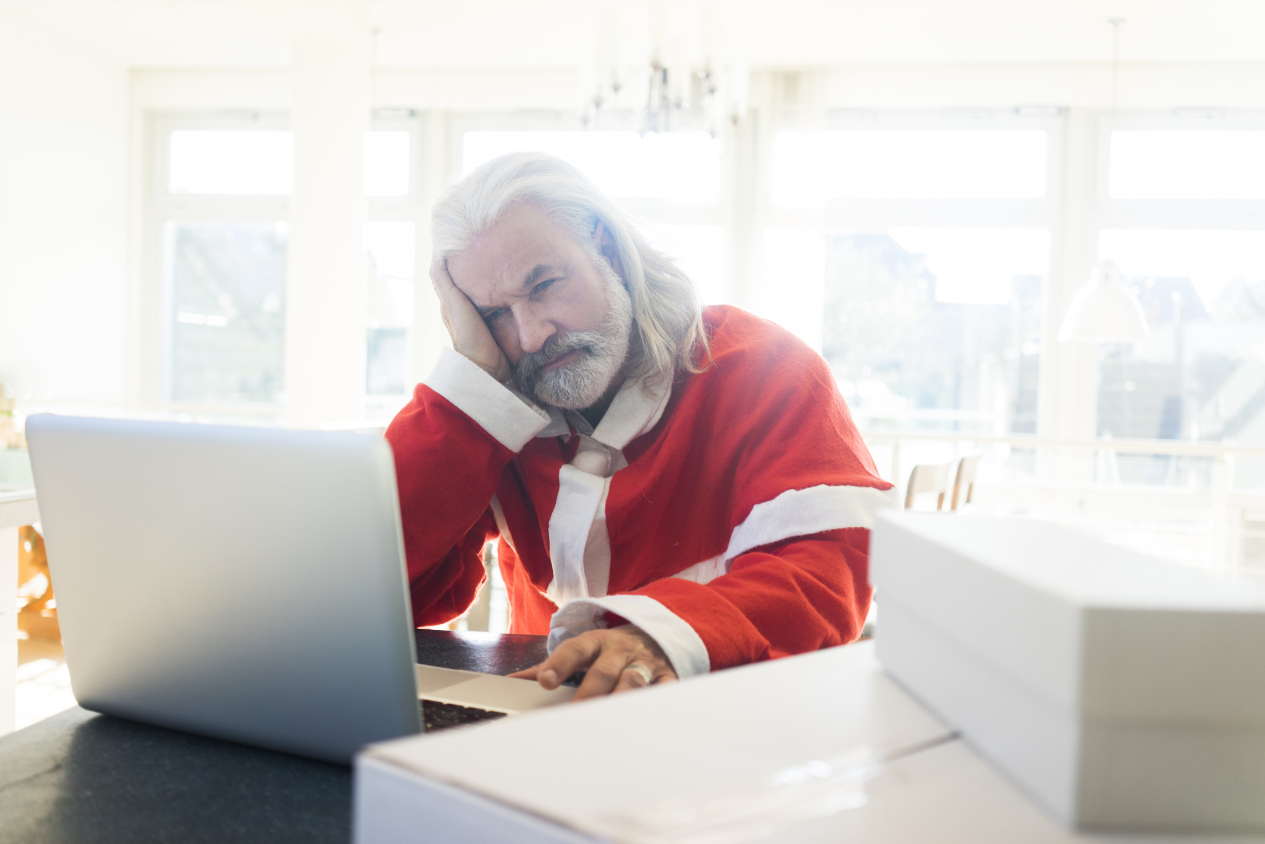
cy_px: 422
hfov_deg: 54.4
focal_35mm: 35
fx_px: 1230
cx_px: 632
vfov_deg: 37.9
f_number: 2.8
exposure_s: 1/125
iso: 250
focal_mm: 35
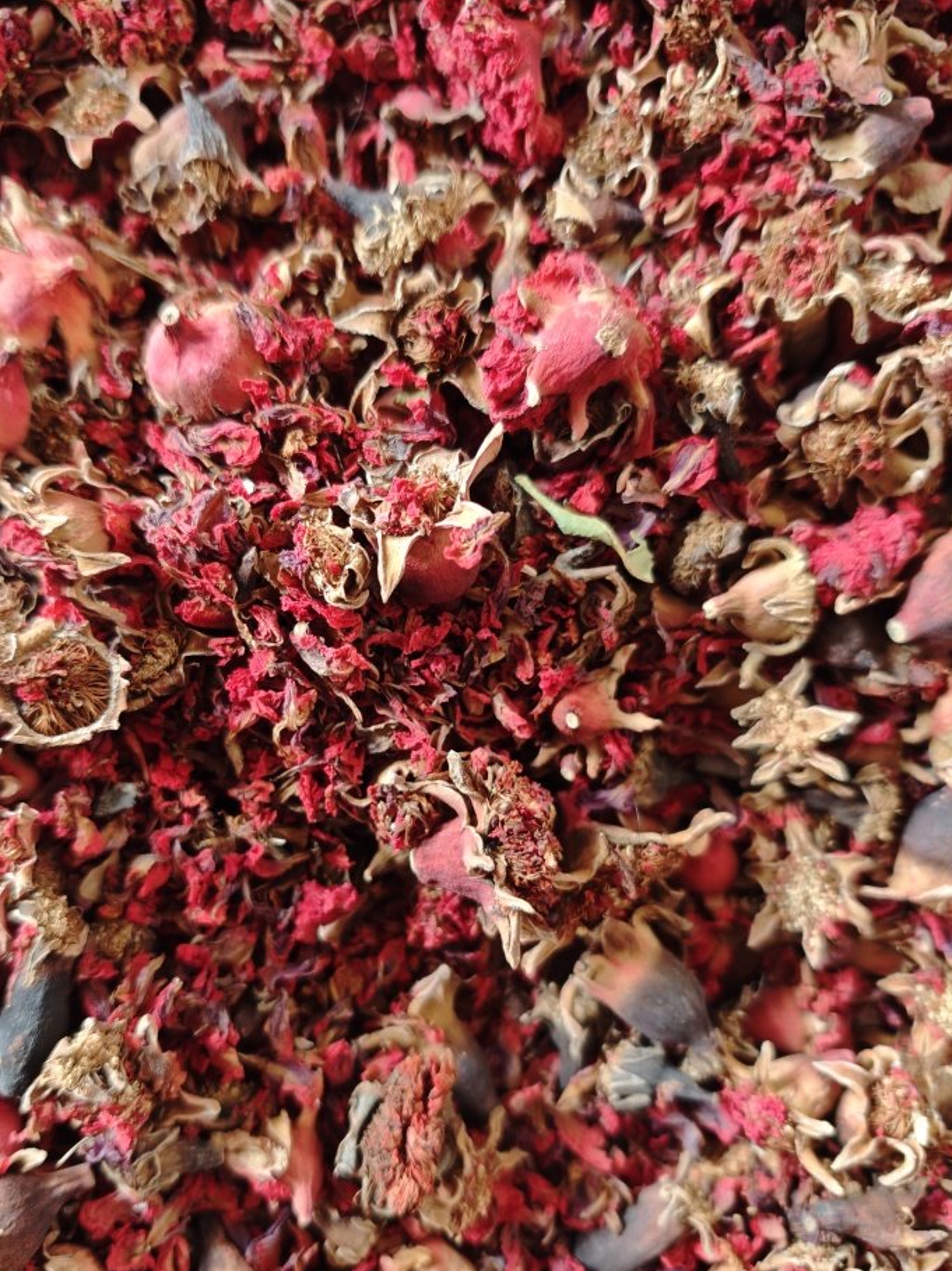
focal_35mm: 27
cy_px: 666
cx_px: 425
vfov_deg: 65.3
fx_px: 991
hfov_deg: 51.2
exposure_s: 1/52.1
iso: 500
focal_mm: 6.68
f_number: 1.44
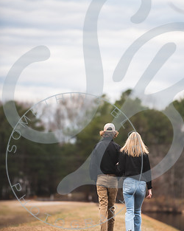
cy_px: 105
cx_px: 107
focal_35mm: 270
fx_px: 1840
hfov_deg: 5.7
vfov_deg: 7.2
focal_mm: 200
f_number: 2.8
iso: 400
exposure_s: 1/250
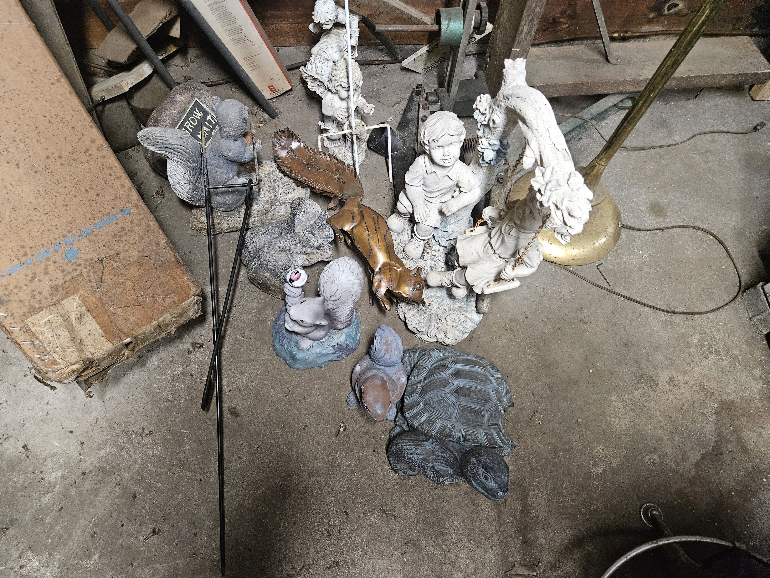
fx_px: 512
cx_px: 385
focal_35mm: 23
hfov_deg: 73.9
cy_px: 289
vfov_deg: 58.9
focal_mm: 5.4
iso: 1000
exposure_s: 1/120
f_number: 1.8
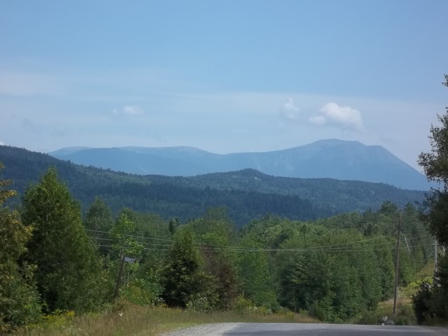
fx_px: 1242
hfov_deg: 20.4
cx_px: 224
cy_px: 168
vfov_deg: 15.4
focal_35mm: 96
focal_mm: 17.1
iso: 64
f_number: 5.2
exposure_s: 1/500
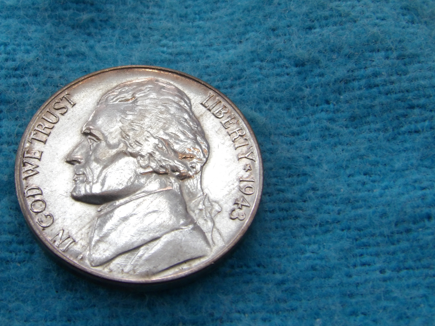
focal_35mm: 71
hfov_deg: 27.2
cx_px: 146
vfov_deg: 20.7
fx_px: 892
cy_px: 160
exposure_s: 1/27
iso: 200
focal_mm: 9.2
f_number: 5.3
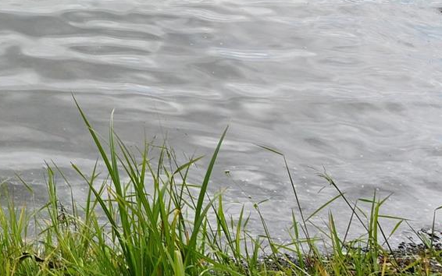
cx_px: -323
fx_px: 1033
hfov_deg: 19.2
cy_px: -366
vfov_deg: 12.4
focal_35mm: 86
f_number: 5.6
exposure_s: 1/2000
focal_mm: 15.5
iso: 250
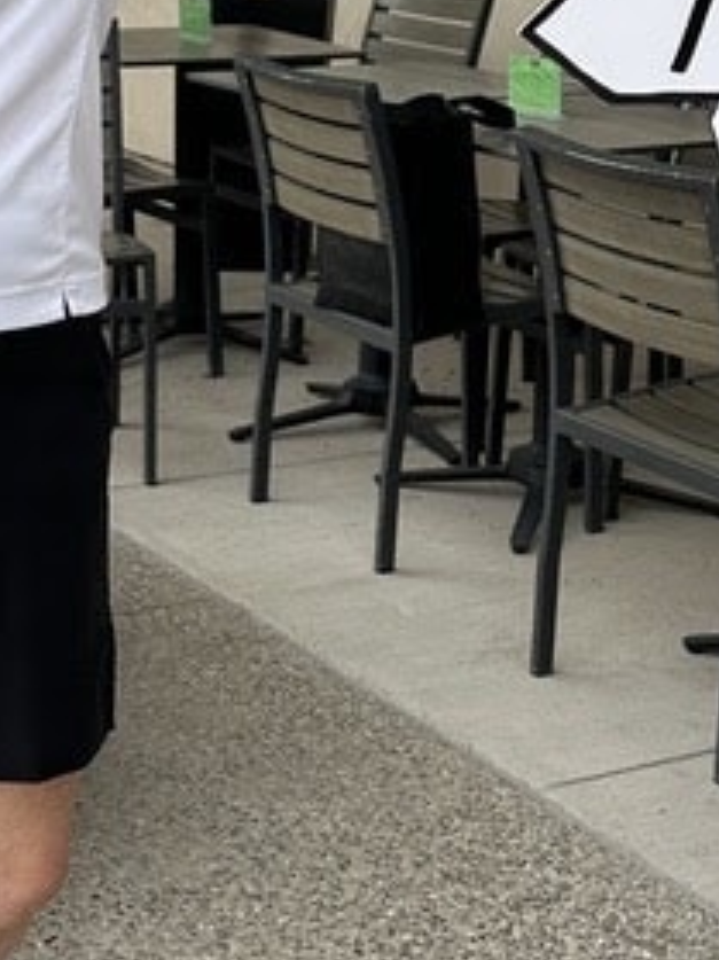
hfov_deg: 16.8
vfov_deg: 22.1
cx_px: 399
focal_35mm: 88
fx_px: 2439
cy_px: 248
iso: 80
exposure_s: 1/630
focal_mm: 6.86
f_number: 1.78
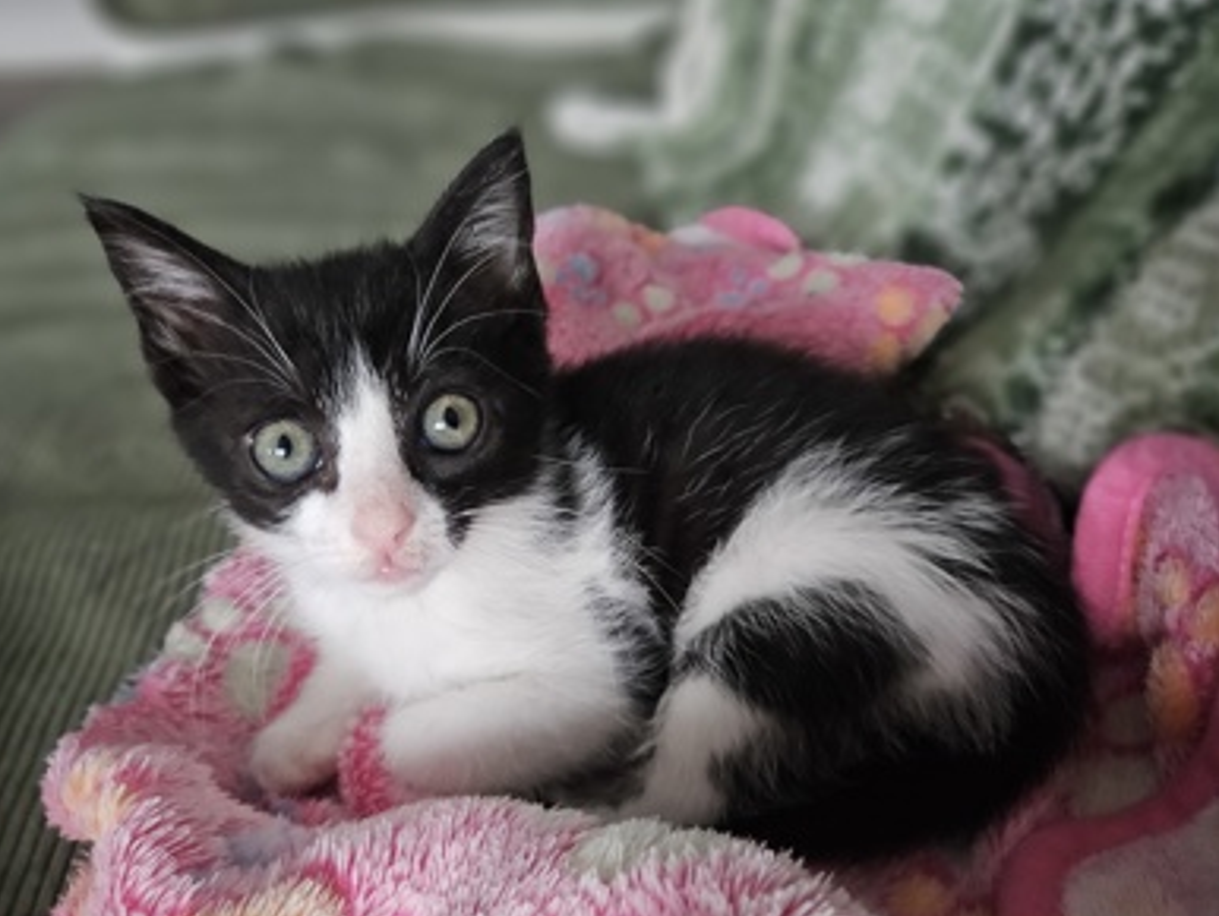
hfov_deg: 69.3
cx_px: 562
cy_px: 488
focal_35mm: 25
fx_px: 881
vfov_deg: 54.9
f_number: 1.8
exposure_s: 1/24
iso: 640
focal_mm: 5.4
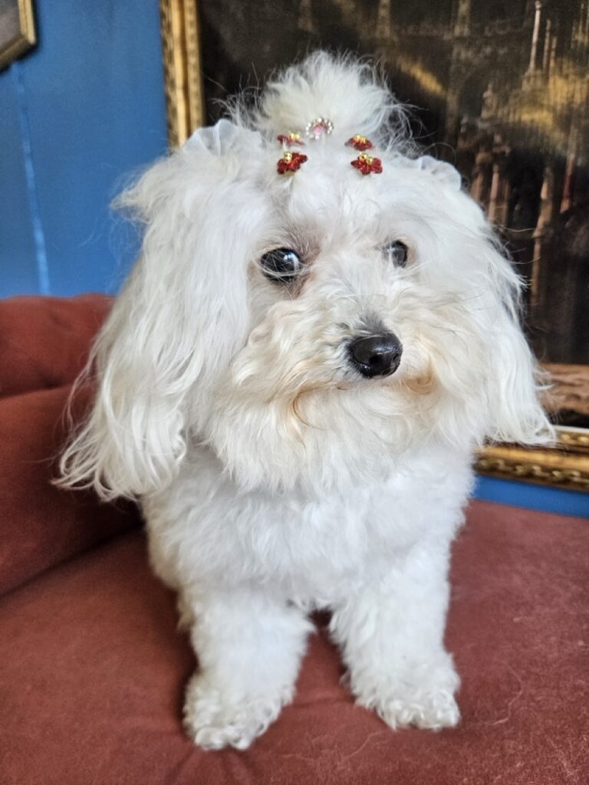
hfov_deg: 58.9
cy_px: 392
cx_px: 294
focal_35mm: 23
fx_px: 522
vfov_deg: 73.9
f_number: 1.8
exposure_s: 1/359
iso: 125
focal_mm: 5.4
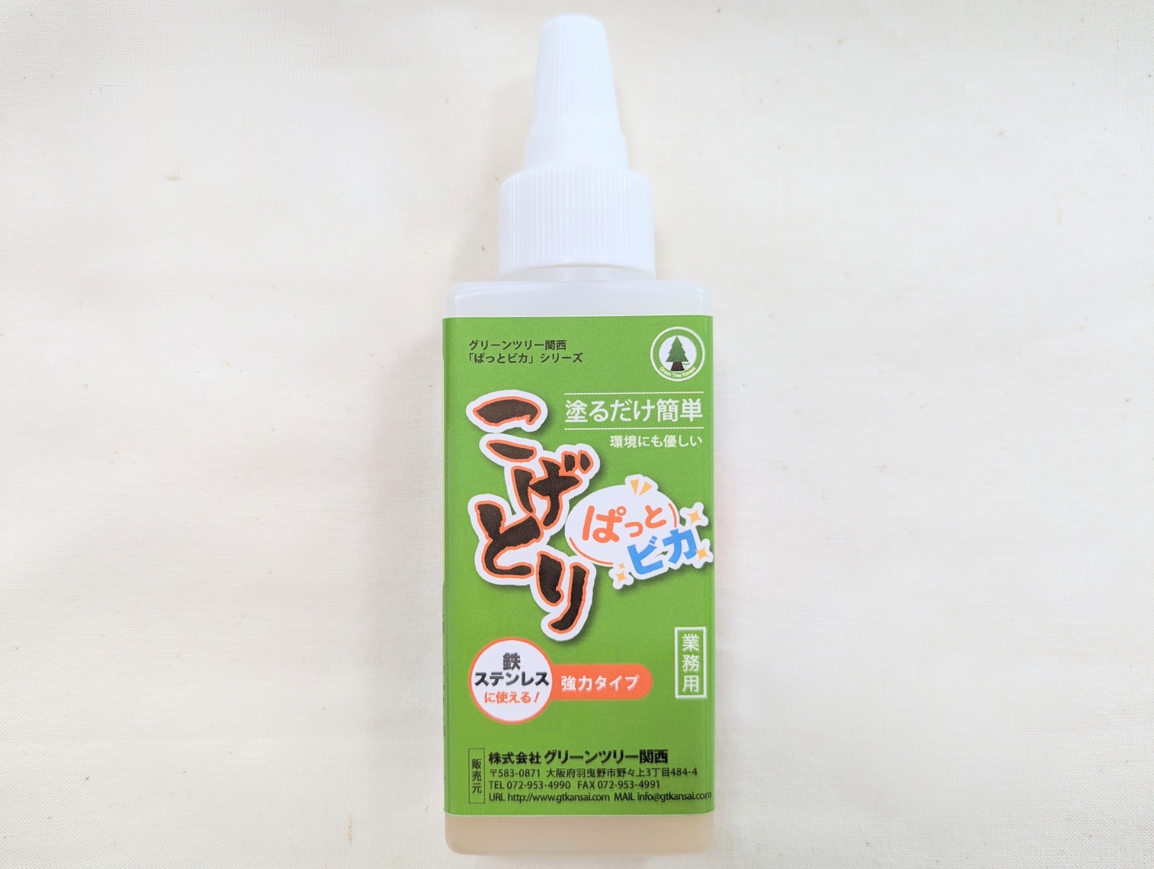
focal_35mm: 24
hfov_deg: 71.5
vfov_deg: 56.9
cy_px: 434
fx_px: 801
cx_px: 577
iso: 44
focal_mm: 6.81
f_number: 1.85
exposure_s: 1/29.4
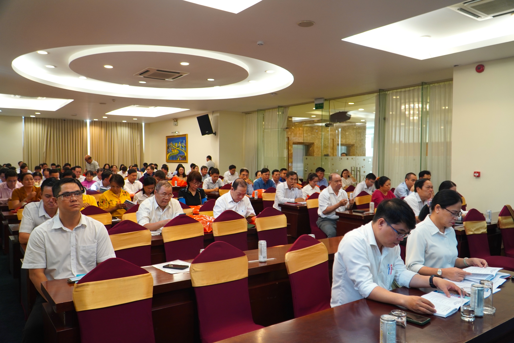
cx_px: 257
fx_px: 385
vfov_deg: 47.9
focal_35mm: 27
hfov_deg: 67.4
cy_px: 172
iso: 400
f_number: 4
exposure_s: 1/30
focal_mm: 18
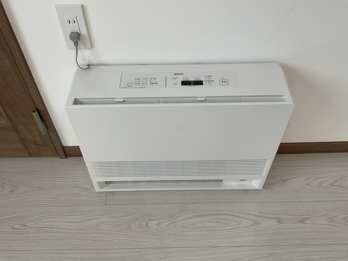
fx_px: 292
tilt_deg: -45.8
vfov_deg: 48.2
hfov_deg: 61.7
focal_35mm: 29
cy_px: 130
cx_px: 174
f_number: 1.8
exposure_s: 1/122
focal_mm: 3
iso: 20
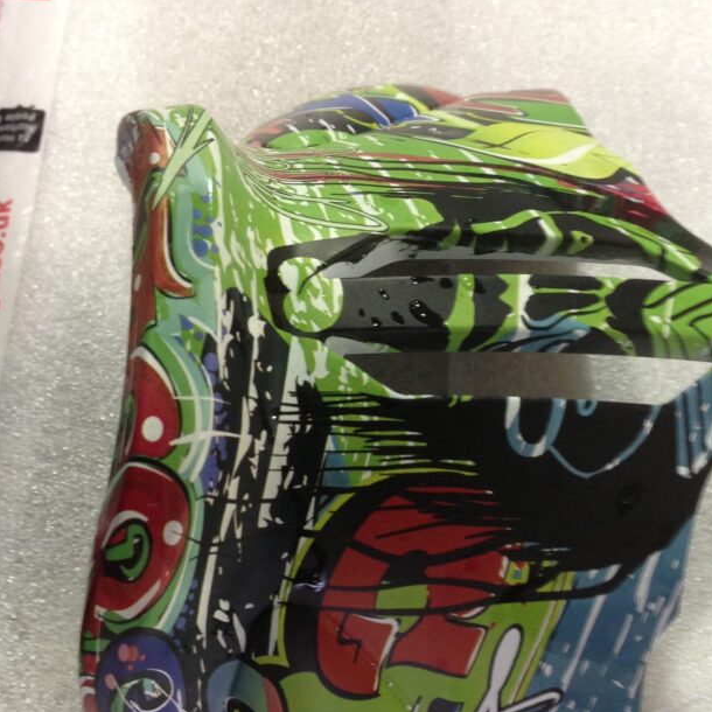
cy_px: 434
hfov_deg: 33.3
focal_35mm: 51
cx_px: 427
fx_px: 1187
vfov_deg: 33.3
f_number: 2.4
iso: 125
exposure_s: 1/20
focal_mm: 4.13
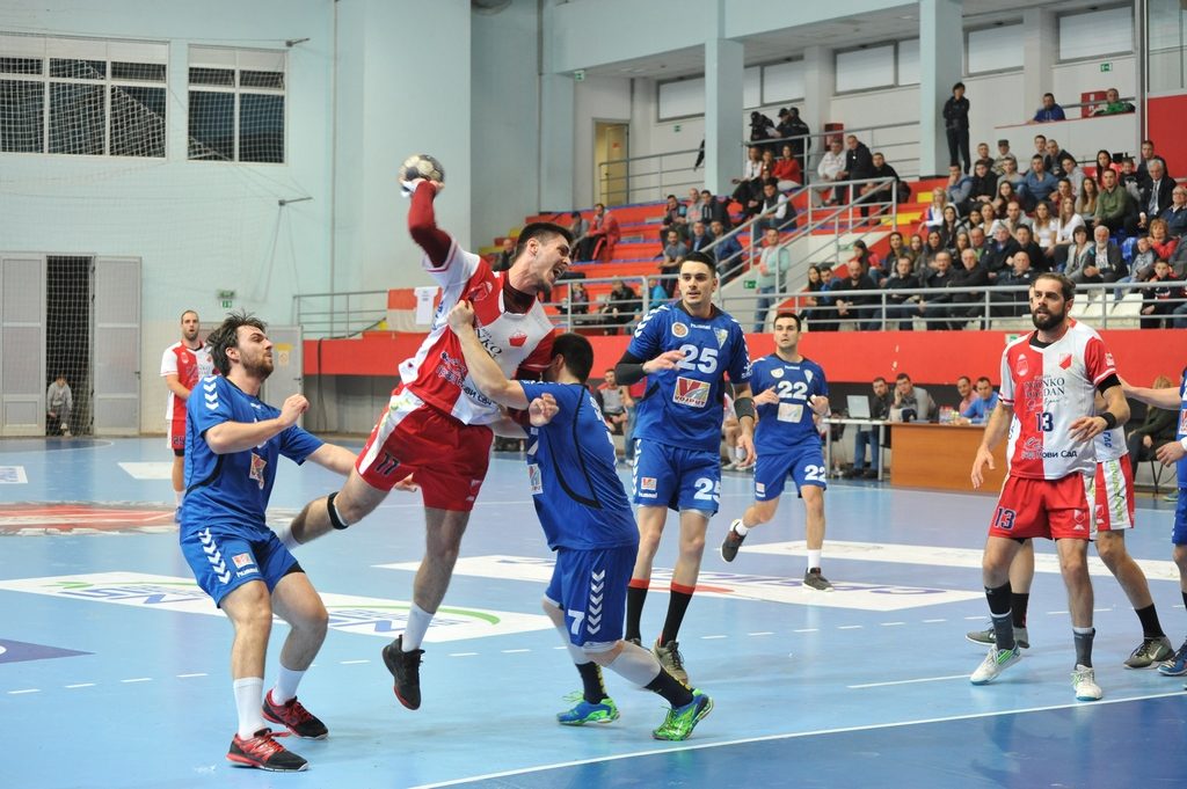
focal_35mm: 70
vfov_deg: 19.4
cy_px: 394
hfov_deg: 28.9
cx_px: 594
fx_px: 2306
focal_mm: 70
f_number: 5.6
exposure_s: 1/250
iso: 2500
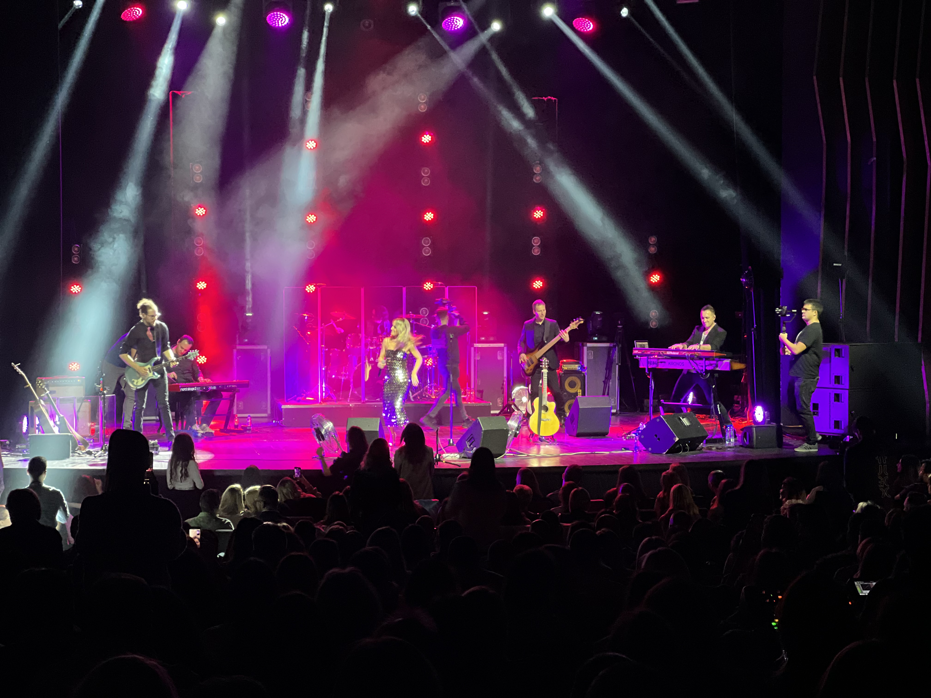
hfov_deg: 25.3
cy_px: 349
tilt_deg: -2.1
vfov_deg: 19.1
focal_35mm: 77
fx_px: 2071
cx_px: 466
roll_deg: +0.2
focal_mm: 9
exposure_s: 1/36
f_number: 2.8
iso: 320
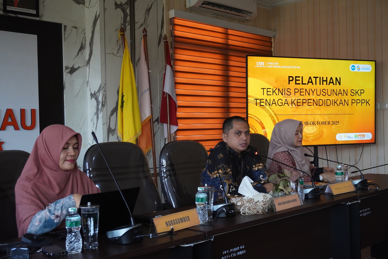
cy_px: 130
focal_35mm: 44
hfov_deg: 44.9
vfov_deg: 30.9
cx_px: 194
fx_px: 469
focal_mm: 29
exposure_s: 1/50
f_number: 5.6
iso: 1600
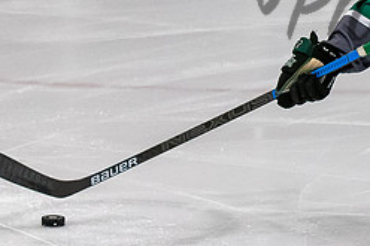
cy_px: -84
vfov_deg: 3.1
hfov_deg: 4.7
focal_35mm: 441
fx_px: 4529
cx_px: 361
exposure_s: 1/800
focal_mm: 90
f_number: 3.5
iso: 3200
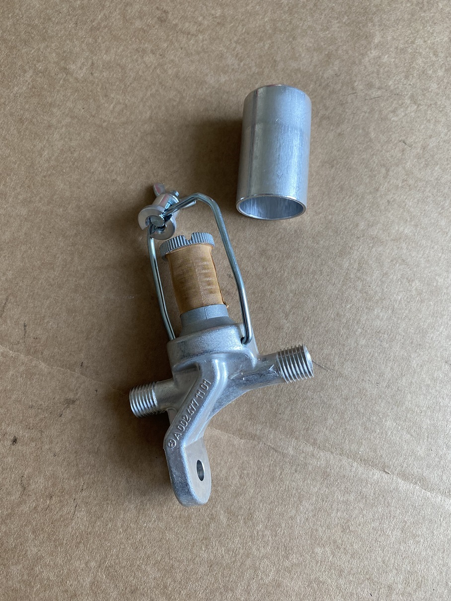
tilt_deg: -81.7
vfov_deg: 67.3
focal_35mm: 26
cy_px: 300
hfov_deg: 53.1
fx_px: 452
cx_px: 226
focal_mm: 4.25
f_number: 1.8
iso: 100
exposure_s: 1/121
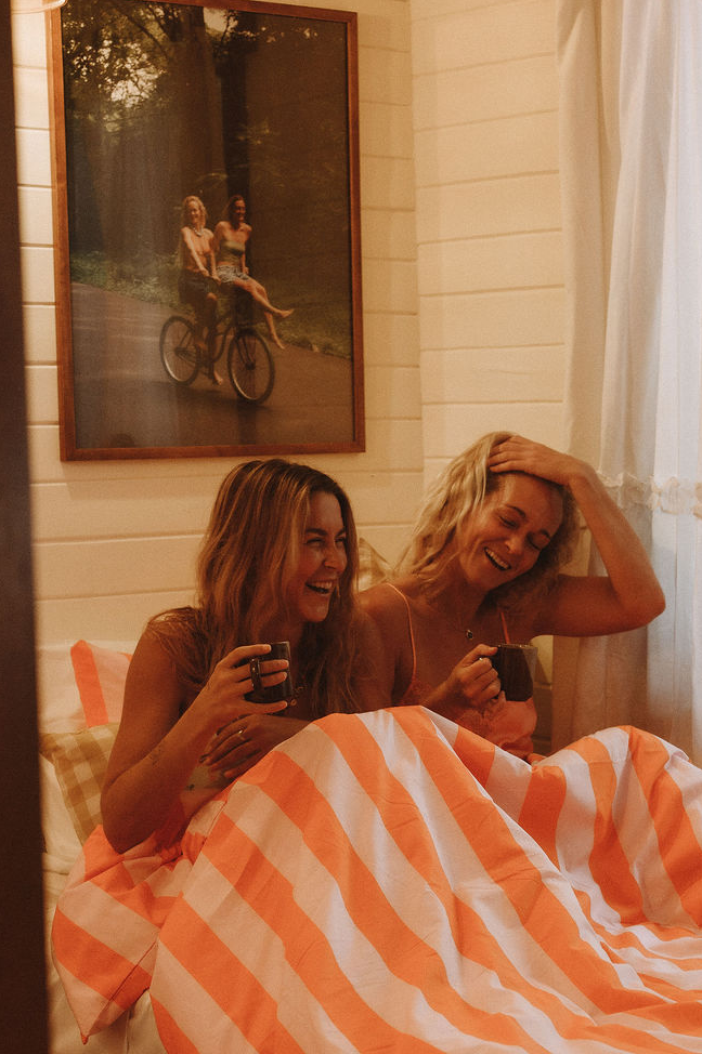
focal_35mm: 79
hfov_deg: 17.2
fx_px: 2314
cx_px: 420
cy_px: 727
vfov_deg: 25.5
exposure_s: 1/200
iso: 3200
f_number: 4.5
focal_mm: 50
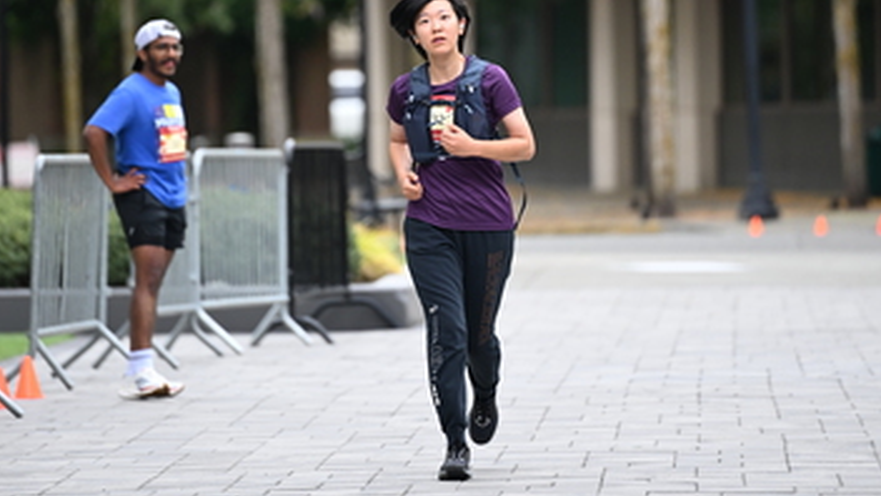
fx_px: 7639
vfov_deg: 3.7
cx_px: 439
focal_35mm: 327
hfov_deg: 6.6
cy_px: 83
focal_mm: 200
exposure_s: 1/1600
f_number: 2.8
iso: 640
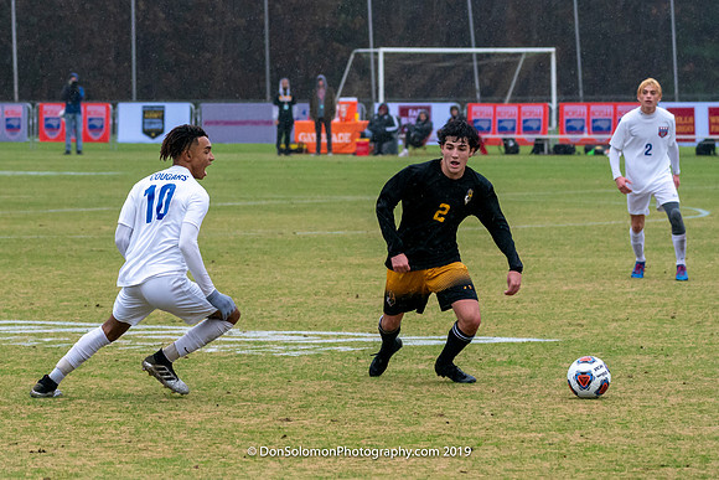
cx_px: 204
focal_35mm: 236
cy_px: 224
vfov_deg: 5.8
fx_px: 4711
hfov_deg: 8.7
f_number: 5.6
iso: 3200
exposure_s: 1/1000
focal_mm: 130
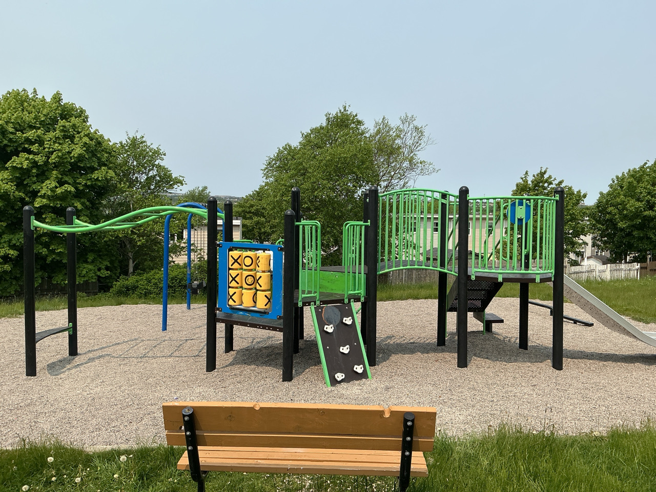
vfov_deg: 48.2
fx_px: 550
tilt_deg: -2.2
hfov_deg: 61.7
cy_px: 246
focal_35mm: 29
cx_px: 328
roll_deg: -0.6
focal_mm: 3
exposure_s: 1/2058
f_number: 1.8
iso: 25
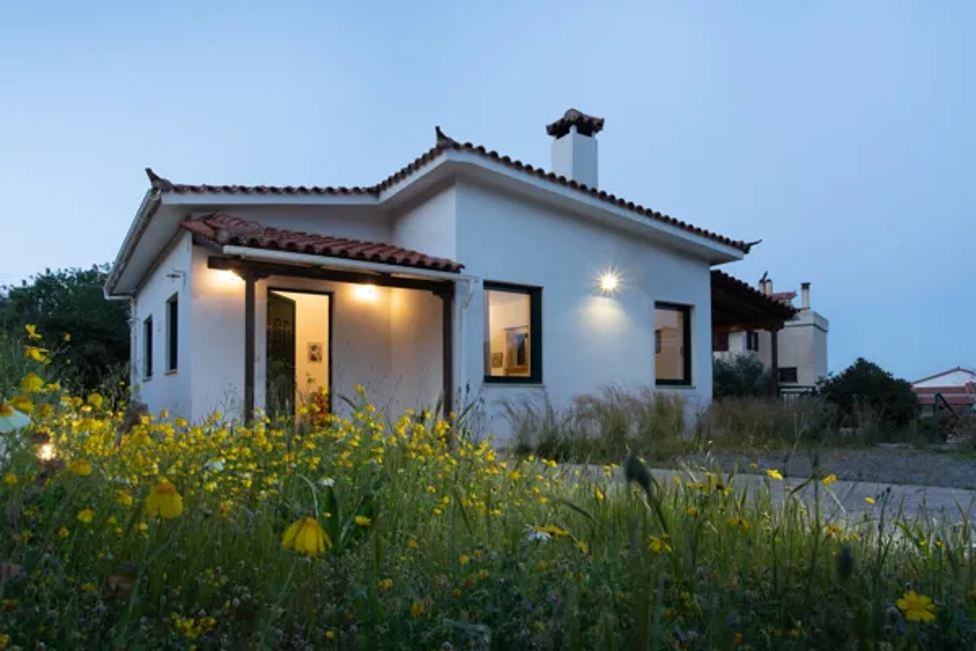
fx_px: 624
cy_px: 326
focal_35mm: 23
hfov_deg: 76.1
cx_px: 488
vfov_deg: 55.1
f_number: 13
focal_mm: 23
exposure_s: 1/3
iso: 640
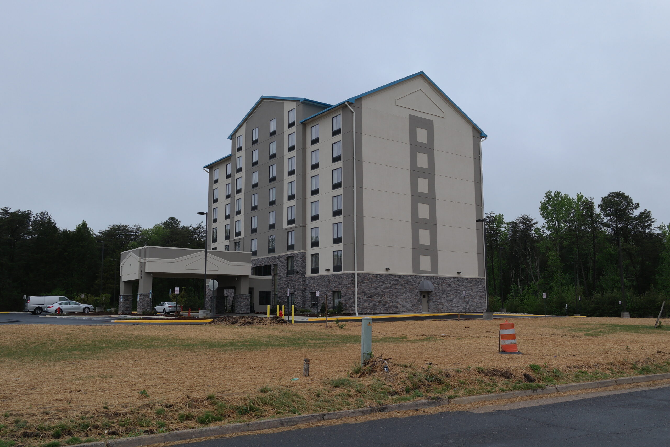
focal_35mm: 30
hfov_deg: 61.9
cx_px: 335
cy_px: 224
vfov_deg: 43.6
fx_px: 558
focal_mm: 20
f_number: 5
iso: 100
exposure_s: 1/200
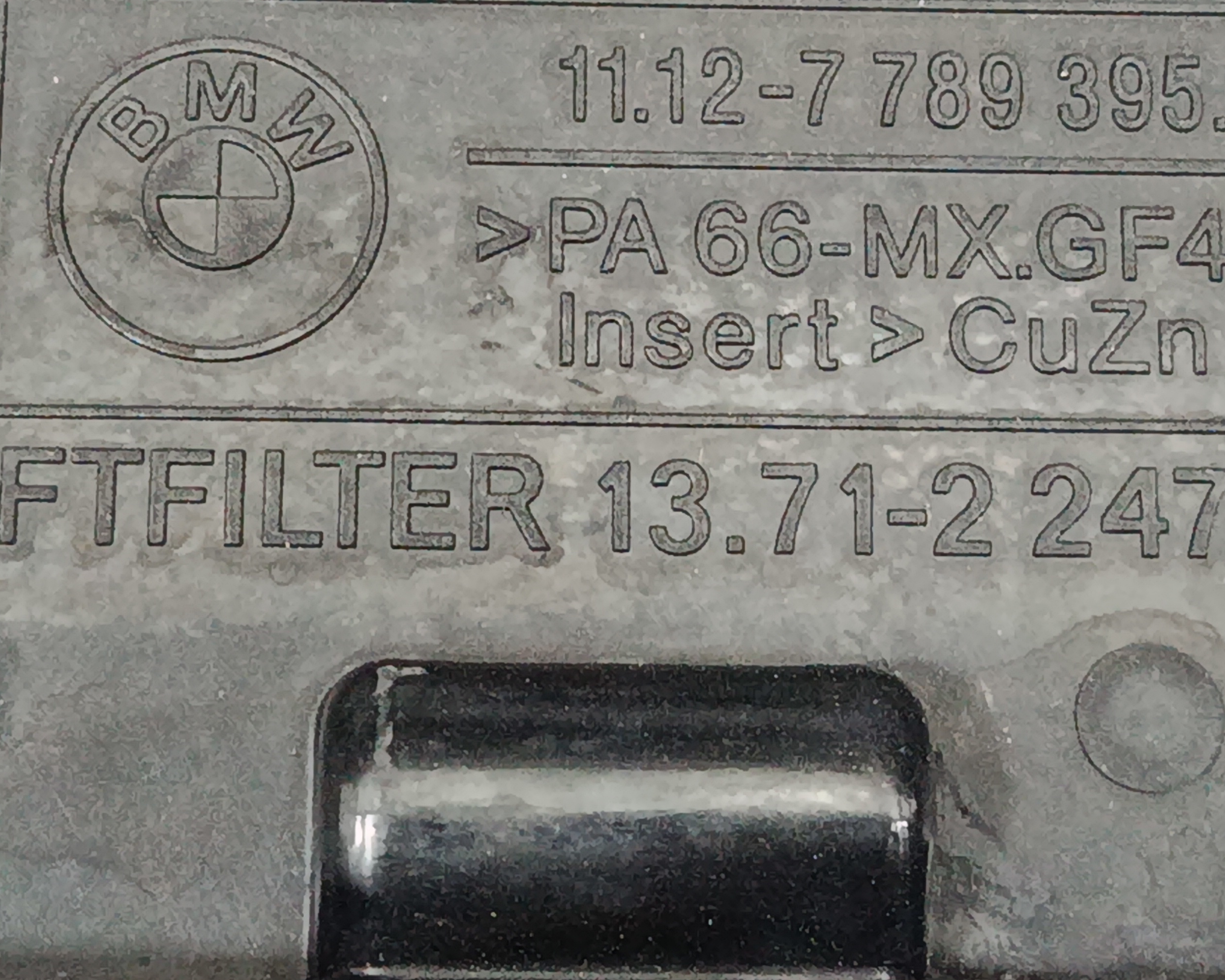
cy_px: 259
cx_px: 689
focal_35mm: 105
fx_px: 3807
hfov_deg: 18.3
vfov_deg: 14.6
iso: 2343
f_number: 1.7
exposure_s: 1/25
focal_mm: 5.24
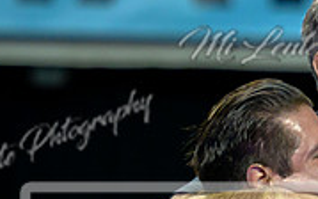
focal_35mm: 852
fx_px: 7386
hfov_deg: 2.5
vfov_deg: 1.5
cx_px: 303
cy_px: 169
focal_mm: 170
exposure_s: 1/800
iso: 2000
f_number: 2.8
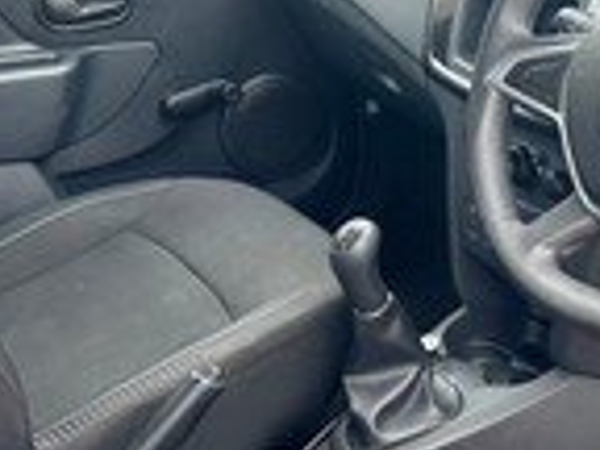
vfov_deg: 23.2
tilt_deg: -29.2
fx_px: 1092
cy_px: 275
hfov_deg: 29.4
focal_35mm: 63
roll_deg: +0.5
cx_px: 546
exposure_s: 1/121
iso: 40
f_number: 1.5
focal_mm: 5.7
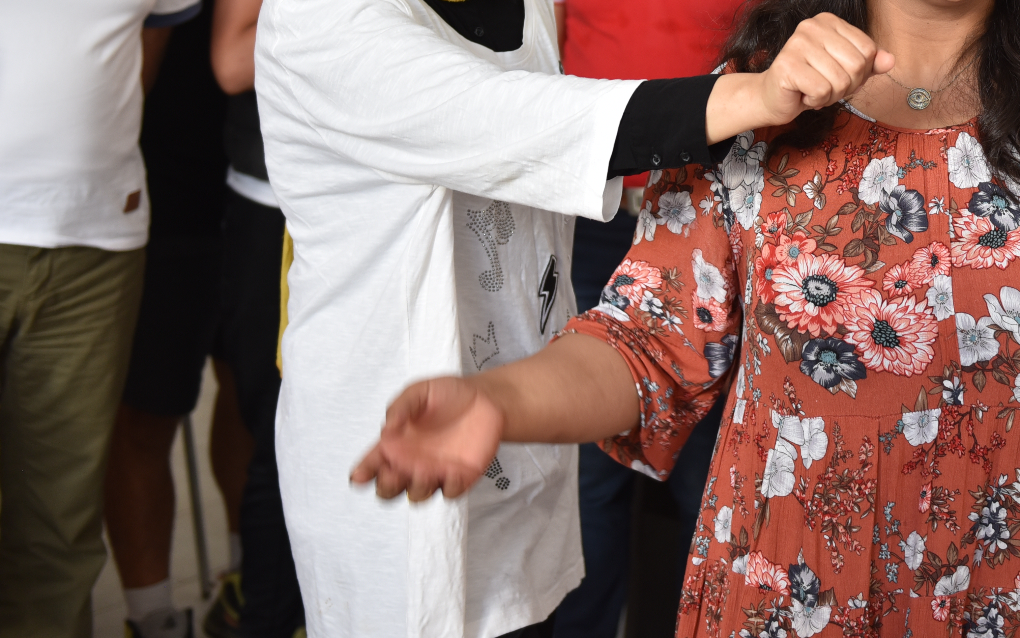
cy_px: 111
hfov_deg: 27.6
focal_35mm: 73
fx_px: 2029
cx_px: 821
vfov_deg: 17.7
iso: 320
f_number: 2.8
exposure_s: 1/80
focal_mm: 36
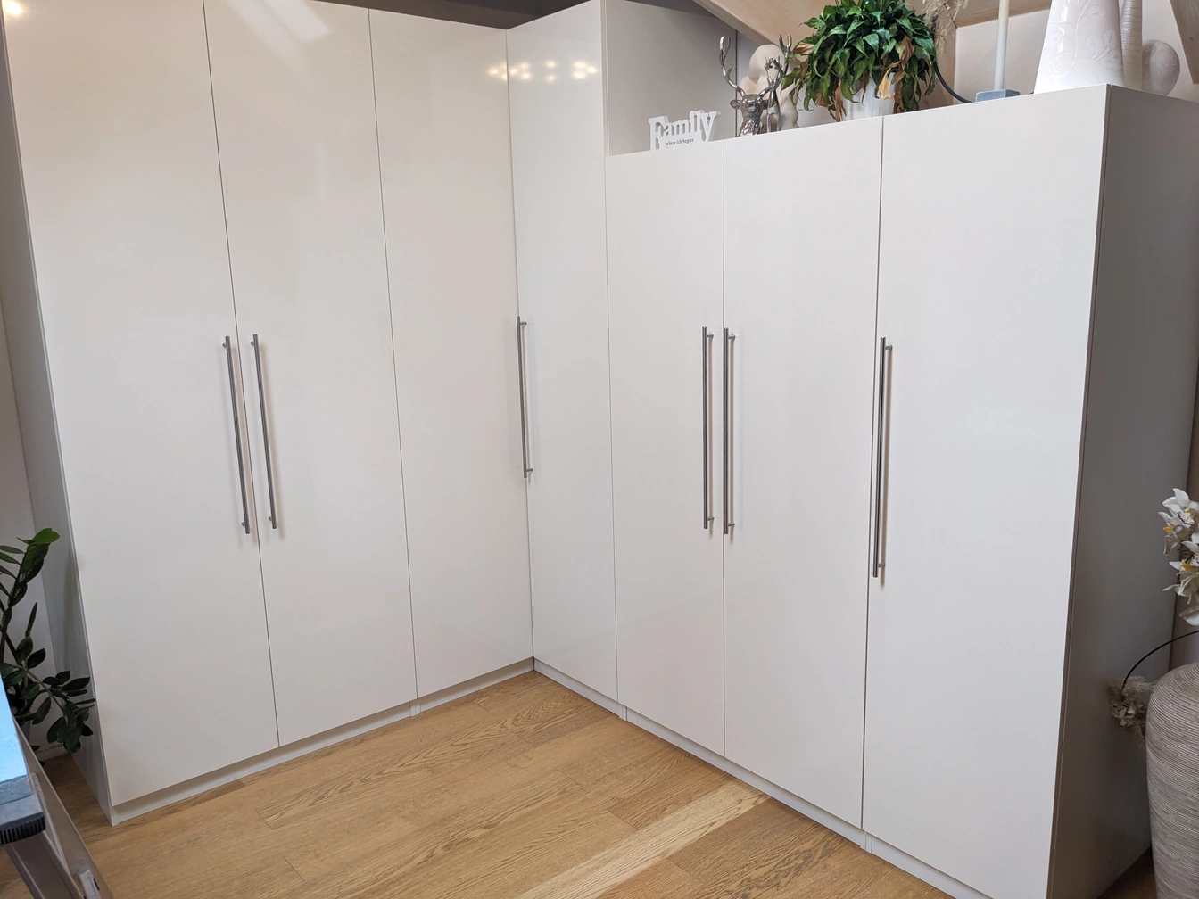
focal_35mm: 27
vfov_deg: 51.4
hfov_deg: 65.3
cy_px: 450
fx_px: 935
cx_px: 600
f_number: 1.73
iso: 77
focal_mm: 4.38
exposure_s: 1/49.9
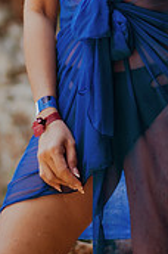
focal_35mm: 152
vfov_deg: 13.3
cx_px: 99
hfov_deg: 9.0
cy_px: -21
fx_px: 1068
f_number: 1.4
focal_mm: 58
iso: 250
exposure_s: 1/800
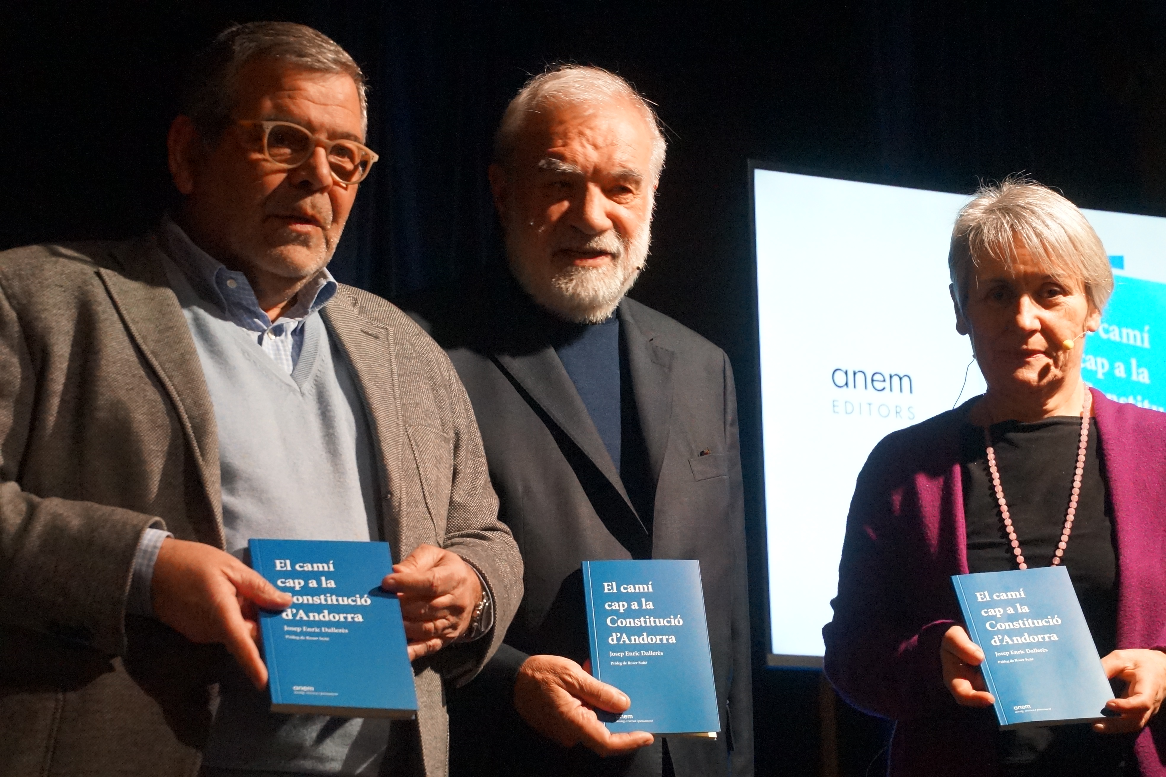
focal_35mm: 82
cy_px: 388
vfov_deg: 16.7
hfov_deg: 24.8
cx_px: 583
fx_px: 2656
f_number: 5
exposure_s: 1/100
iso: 6400
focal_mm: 55
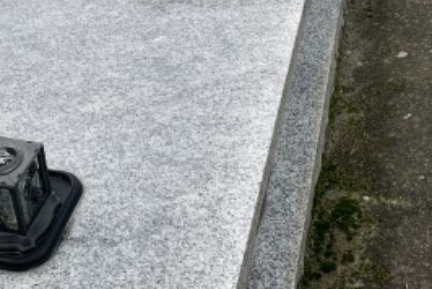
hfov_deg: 30.5
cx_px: 115
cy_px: 8
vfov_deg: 20.4
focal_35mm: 65
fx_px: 781
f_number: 1.8
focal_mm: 4.25
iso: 25
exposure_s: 1/1634
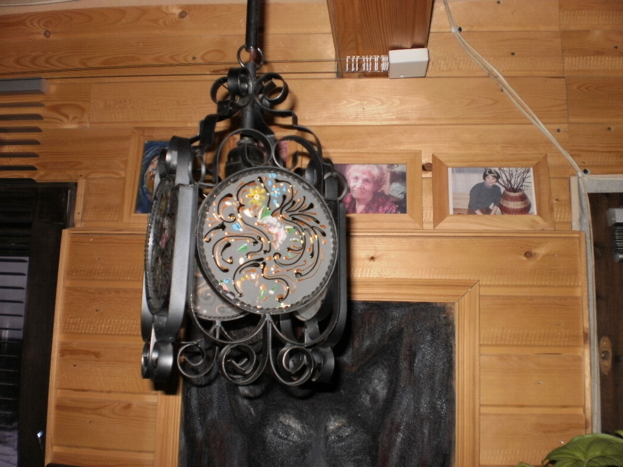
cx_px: 312
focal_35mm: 38
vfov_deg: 37.7
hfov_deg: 49.0
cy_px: 234
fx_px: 684
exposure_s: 1/30
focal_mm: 6.3
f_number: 3.1
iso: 125
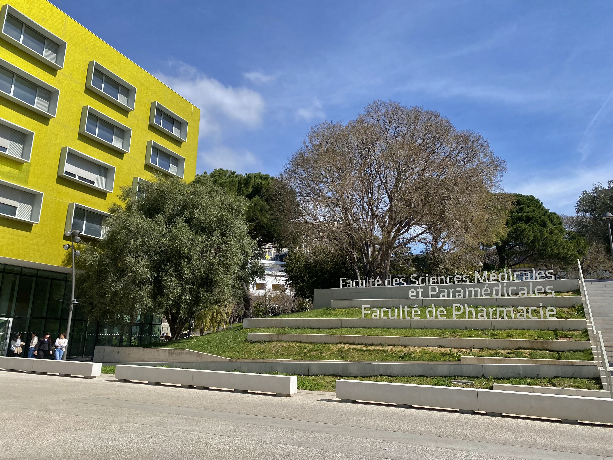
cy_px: 230
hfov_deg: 67.3
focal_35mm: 26
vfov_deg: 53.1
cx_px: 306
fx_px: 460
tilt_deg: +12.0
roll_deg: -2.2
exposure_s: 1/3125
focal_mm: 4.25
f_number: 1.8
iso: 32
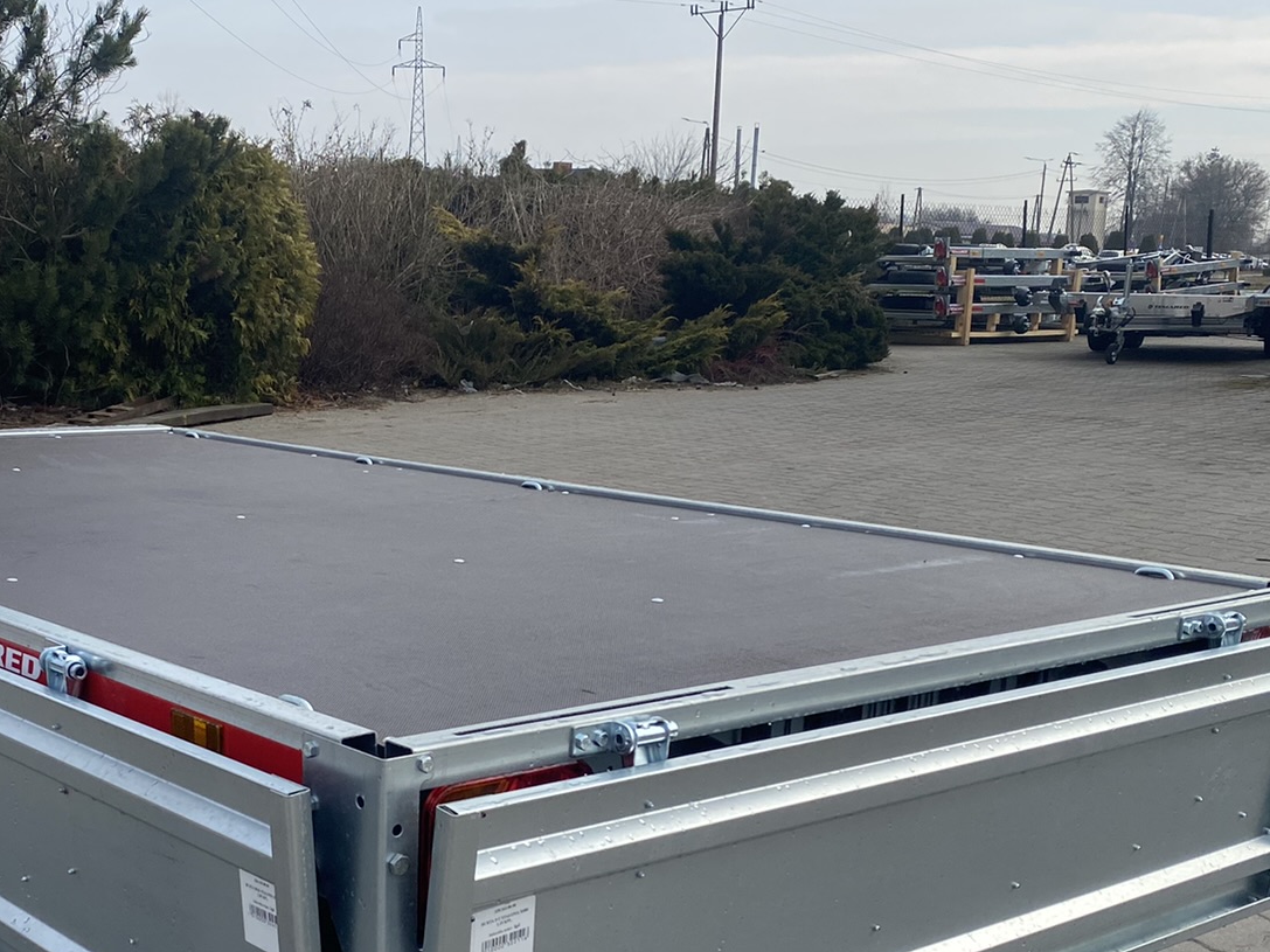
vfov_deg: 29.3
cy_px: 682
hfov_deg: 38.6
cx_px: 447
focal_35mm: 49
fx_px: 1798
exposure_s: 1/3731
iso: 32
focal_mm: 4.25
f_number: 1.8
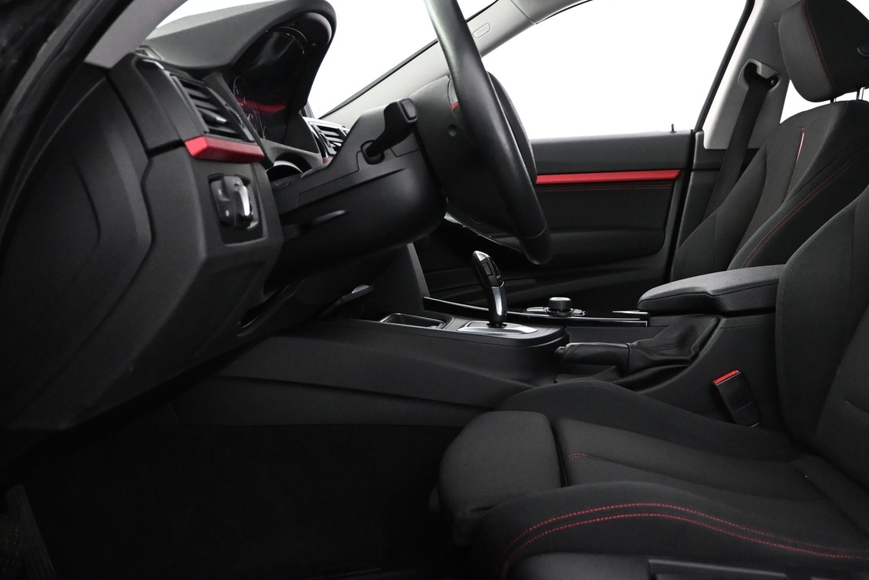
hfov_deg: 53.7
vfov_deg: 37.1
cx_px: 553
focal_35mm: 35
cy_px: 161
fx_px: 845
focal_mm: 16
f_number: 3.5
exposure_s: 1/60
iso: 4000
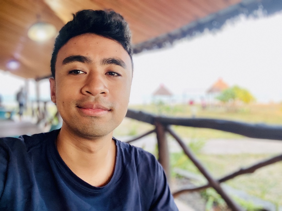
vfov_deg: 46.8
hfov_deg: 60.0
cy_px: 106
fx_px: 244
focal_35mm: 30
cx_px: 141
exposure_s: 1/53
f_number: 2.2
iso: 400
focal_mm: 2.71
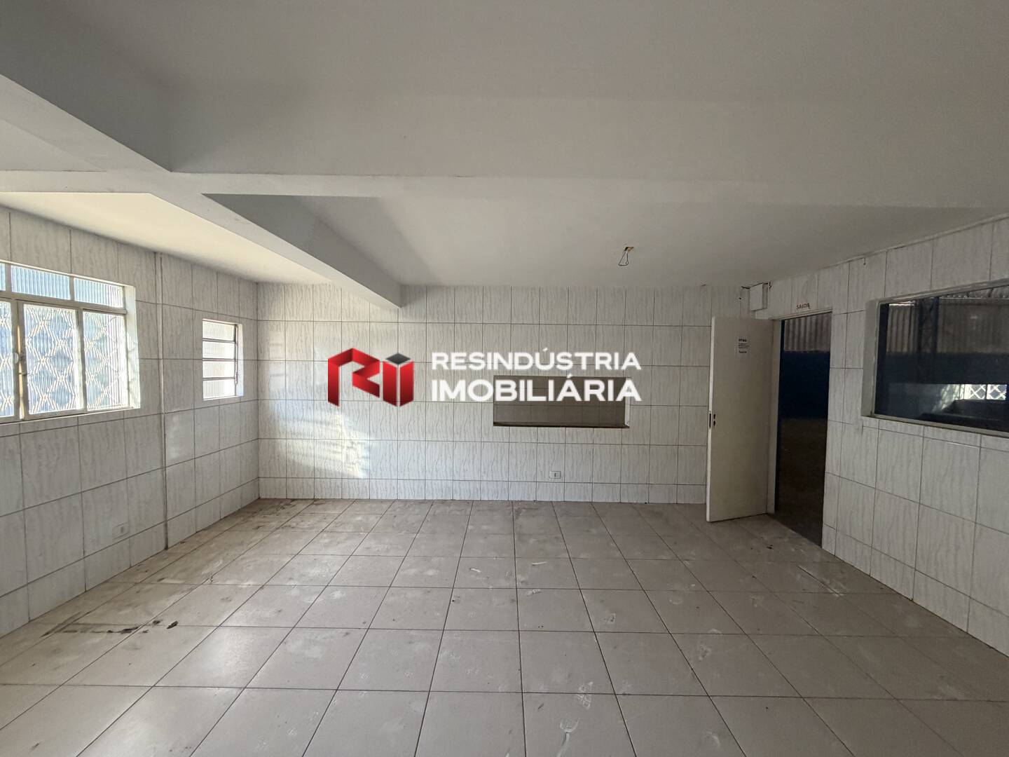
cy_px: 378
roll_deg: -0.4
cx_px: 504
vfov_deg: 85.7
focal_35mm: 14
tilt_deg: -1.7
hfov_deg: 102.1
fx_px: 408
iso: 250
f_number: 2.2
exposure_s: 1/121
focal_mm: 2.22
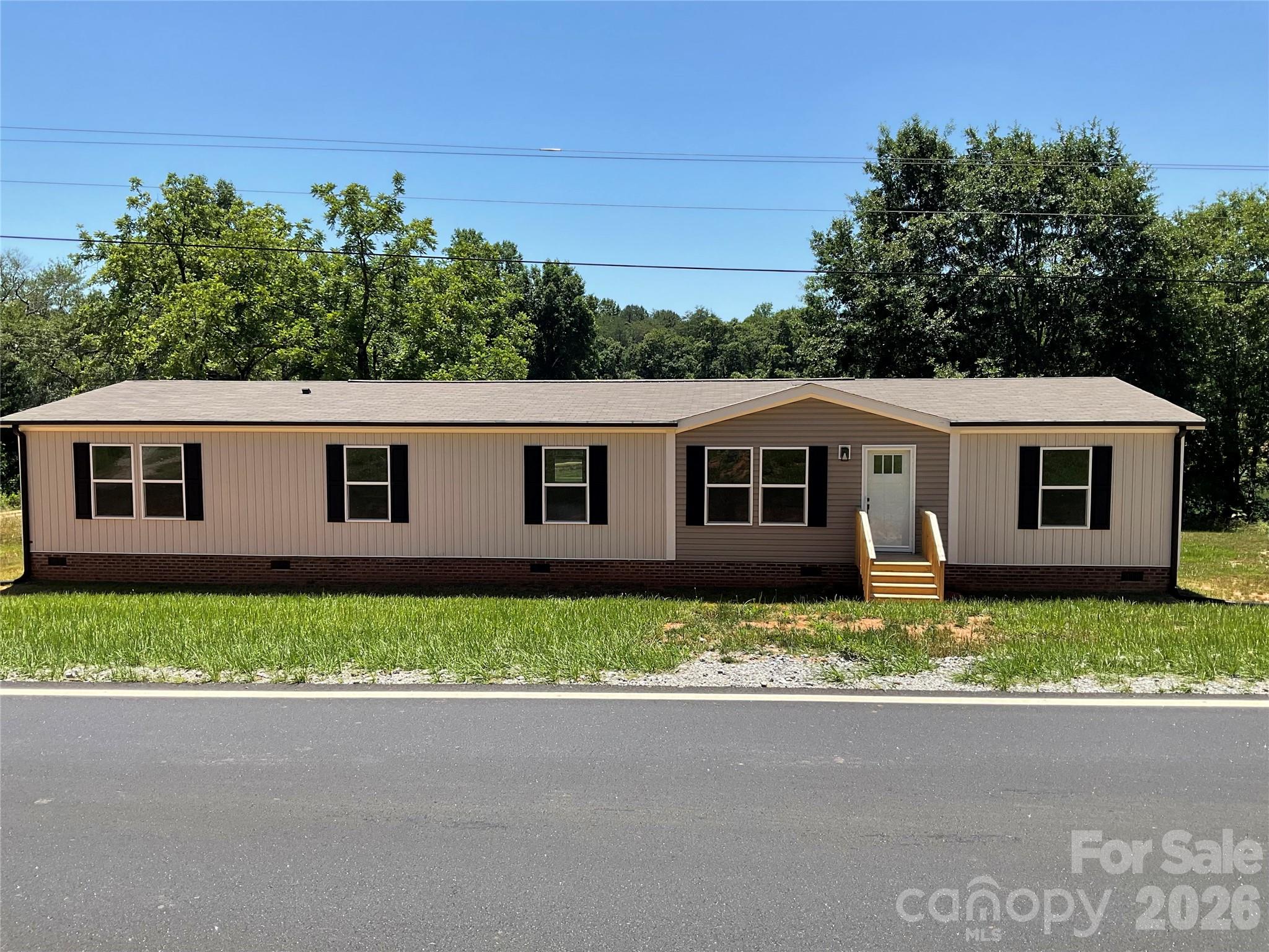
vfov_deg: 48.2
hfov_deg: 61.7
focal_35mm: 29
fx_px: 1063
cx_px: 634
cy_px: 476
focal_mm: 3
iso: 16
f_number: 1.8
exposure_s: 1/1490
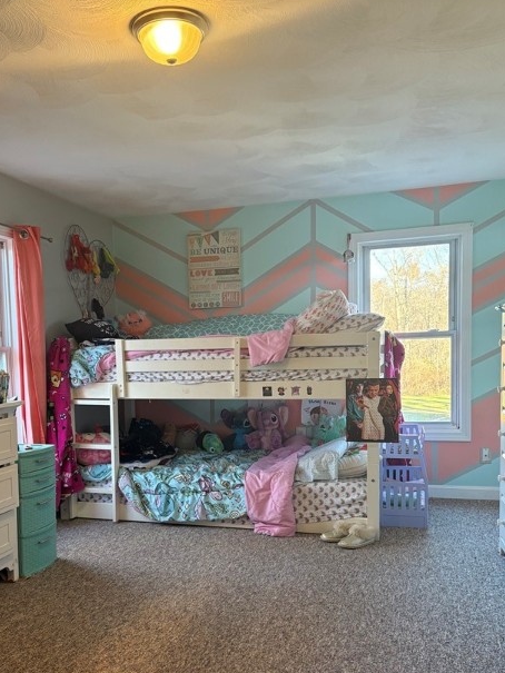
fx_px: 642
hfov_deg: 42.8
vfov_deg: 54.8
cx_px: 209
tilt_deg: -4.5
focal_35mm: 33
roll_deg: +1.5
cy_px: 412
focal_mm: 5.96
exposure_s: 1/60
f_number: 1.6
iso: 160
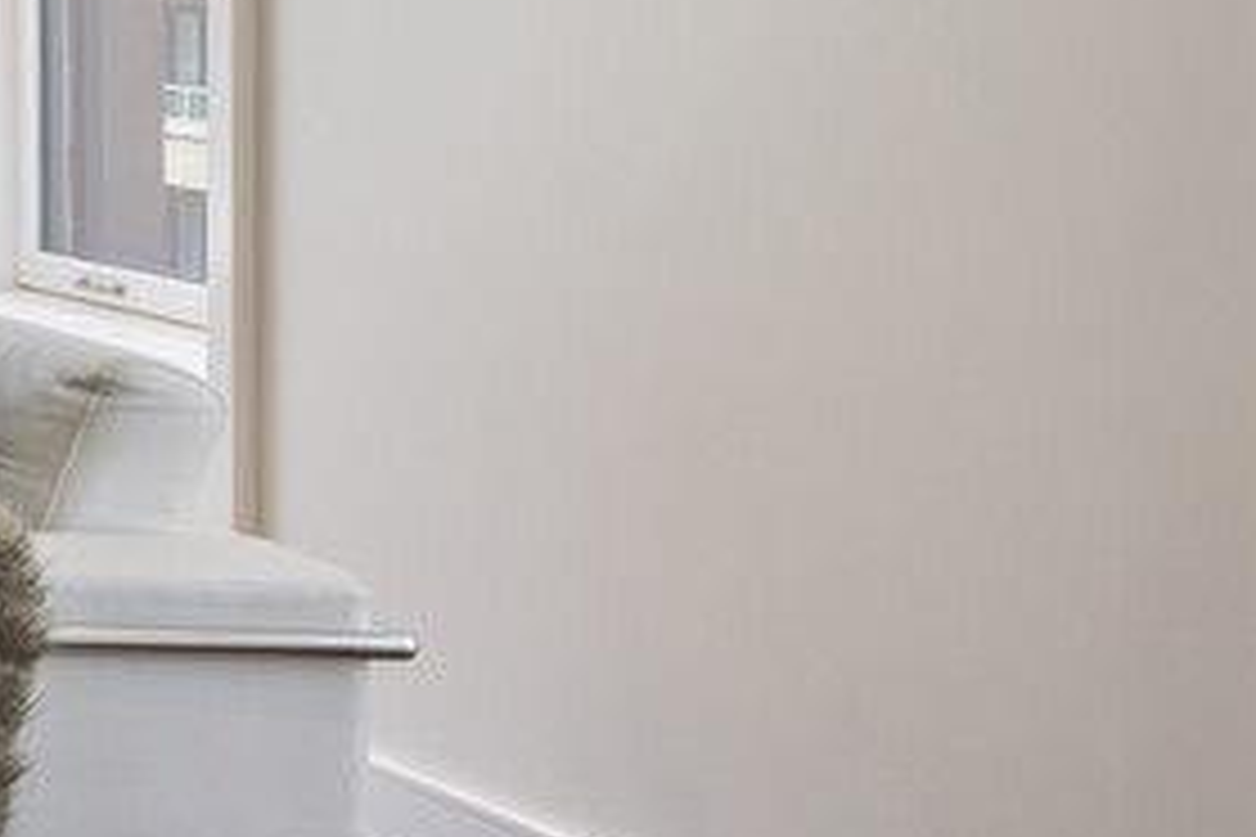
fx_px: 3000
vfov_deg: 15.4
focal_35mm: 86
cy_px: -126
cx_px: -1801
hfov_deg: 14.6
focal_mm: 16
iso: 200
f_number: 8
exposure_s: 1/13
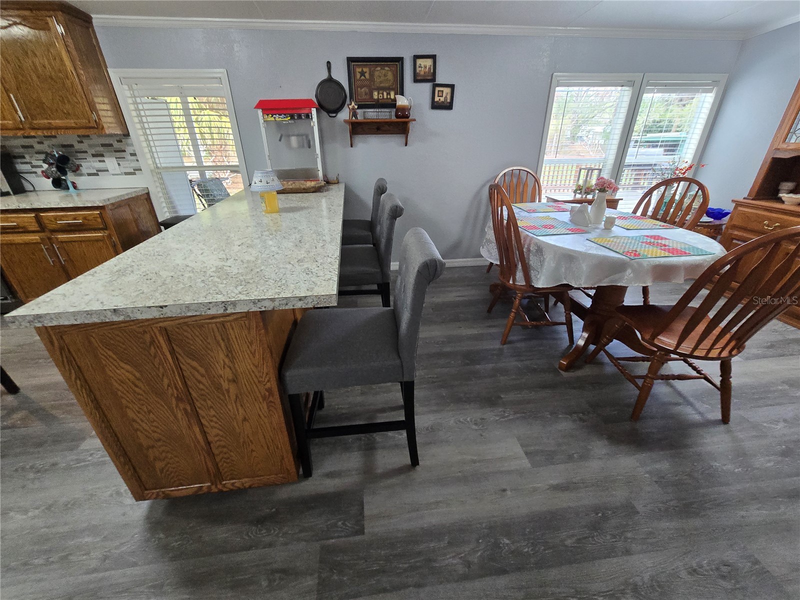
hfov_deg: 106.2
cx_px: 400
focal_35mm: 13
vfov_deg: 89.9
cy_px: 300
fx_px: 300
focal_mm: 2.2
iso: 250
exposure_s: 1/60
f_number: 2.2
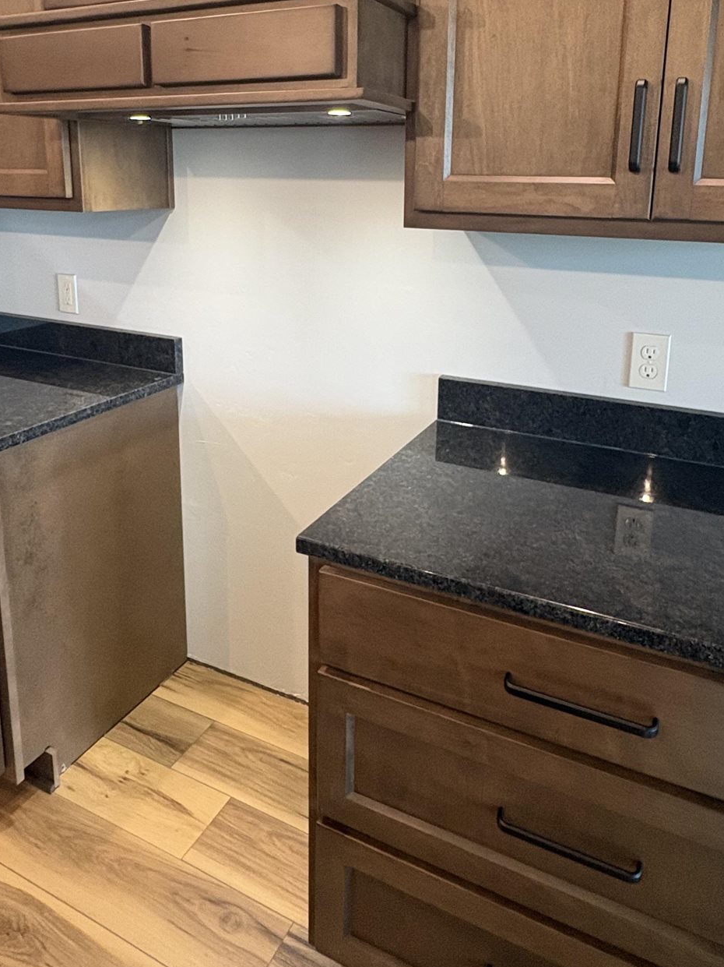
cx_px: 370
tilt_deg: -11.3
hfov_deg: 53.0
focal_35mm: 26
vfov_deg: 65.4
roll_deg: -1.3
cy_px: 318
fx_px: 725
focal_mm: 2.22
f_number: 2.2
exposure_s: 1/60
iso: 250
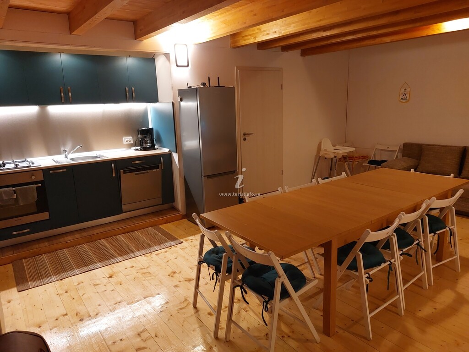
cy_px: 176
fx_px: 339
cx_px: 234
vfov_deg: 54.9
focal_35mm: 25
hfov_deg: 69.4
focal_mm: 5.23
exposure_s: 1/40
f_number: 1.8
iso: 400
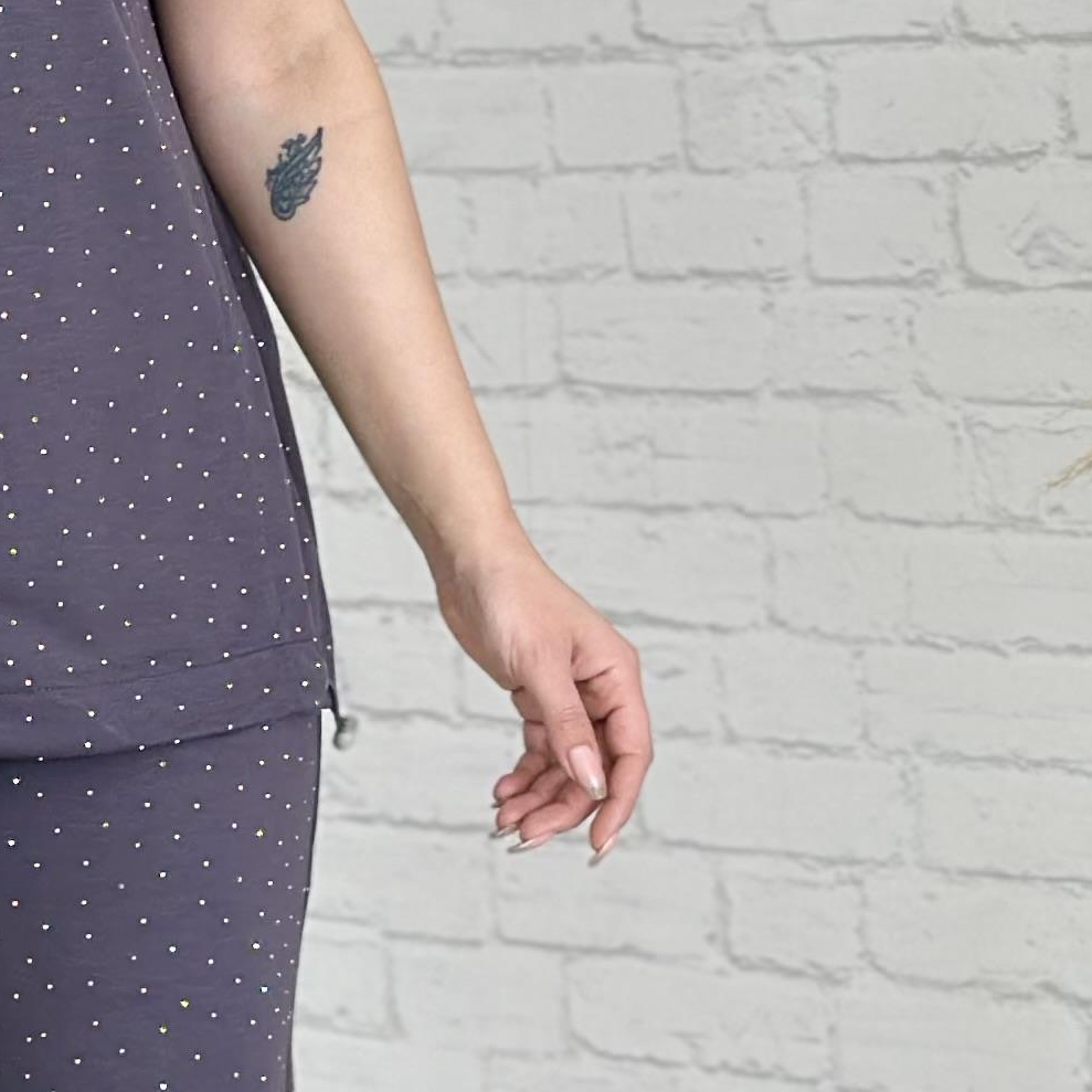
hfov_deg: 10.0
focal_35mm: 173
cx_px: -165
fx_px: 6174
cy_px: 686
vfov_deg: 10.1
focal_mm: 6.86
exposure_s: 1/100
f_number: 1.78
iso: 64
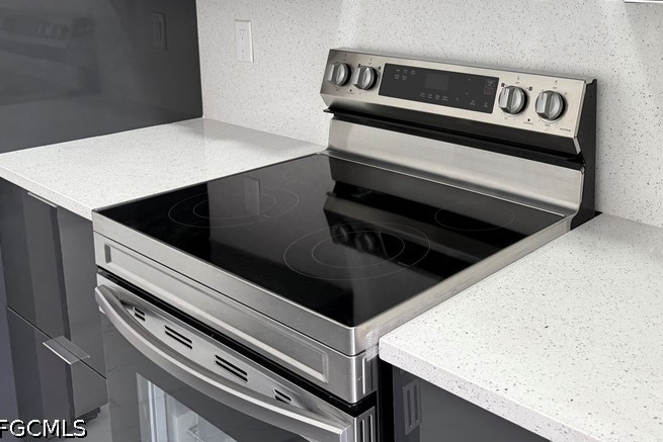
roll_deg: -0.4
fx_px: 718
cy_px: 57
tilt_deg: -8.5
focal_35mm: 39
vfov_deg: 32.7
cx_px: 509
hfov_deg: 47.4
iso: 100
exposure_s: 1/120
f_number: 1.78
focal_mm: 6.76
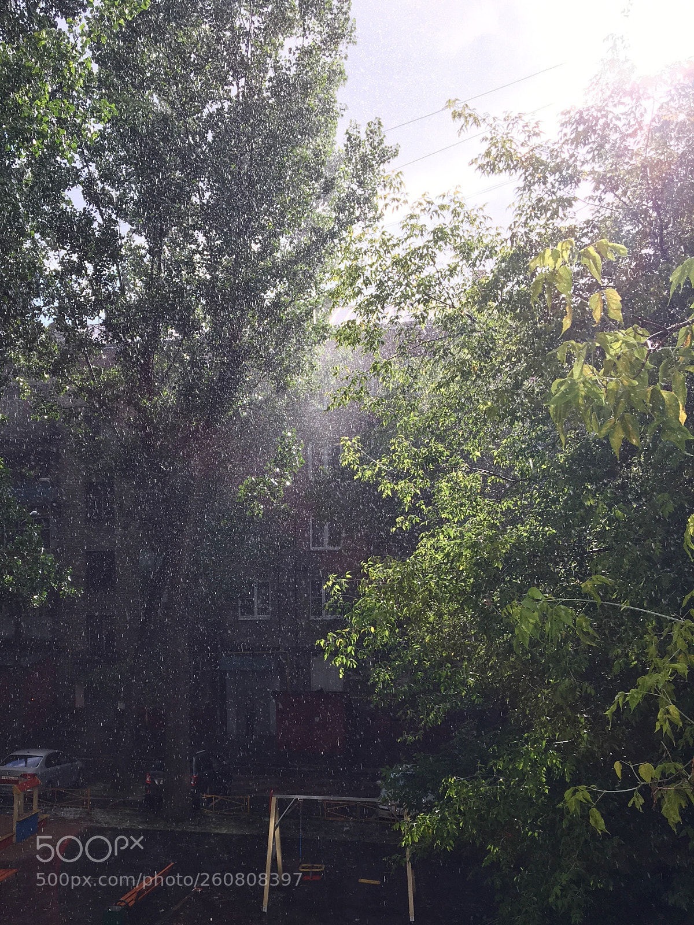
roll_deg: +0.1
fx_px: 775
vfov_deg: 61.7
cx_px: 347
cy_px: 462
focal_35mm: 29
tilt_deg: +0.7
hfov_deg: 48.2
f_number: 2.2
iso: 25
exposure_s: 1/506
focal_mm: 4.15
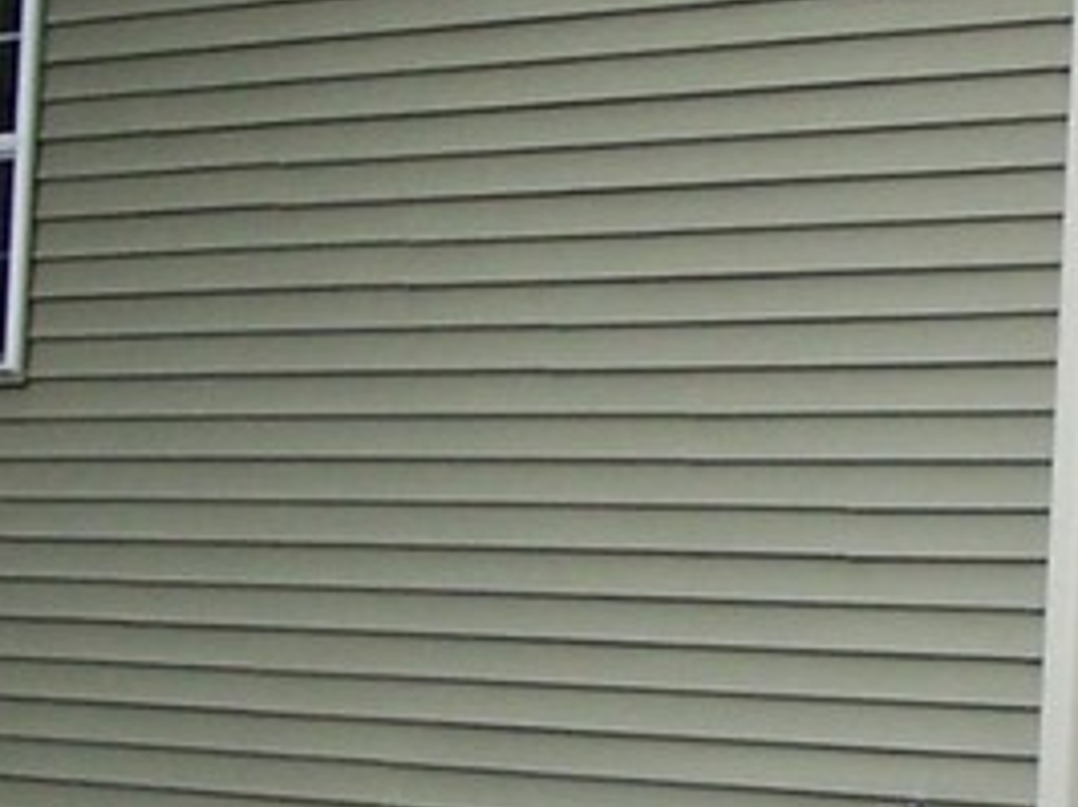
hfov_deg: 9.5
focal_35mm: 206
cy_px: 255
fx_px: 6409
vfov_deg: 7.2
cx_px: 1220
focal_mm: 6.3
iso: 80
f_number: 2.8
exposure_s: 1/250
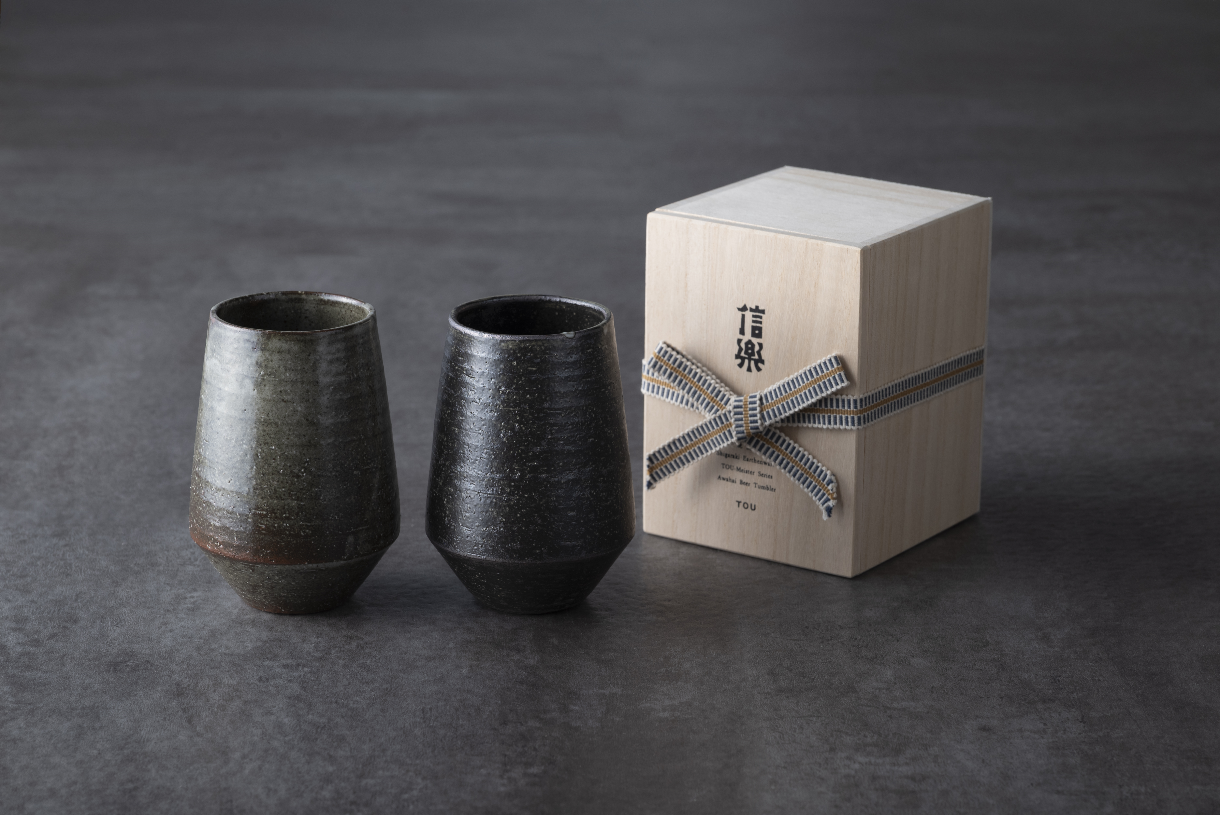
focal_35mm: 104
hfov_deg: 19.6
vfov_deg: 13.2
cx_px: 610
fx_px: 3526
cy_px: 408
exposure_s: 1/200
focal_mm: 104
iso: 100
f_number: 10
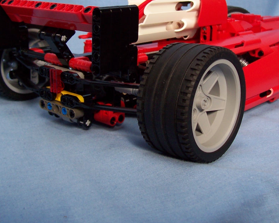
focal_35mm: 55
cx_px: 167
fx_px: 454
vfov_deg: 27.4
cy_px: 69
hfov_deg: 34.1
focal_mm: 5.6
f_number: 2.8
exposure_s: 1/250
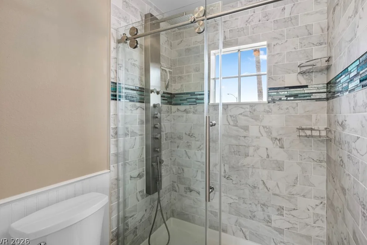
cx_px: 186
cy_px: 117
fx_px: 184
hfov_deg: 90.0
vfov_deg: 67.4
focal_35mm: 18
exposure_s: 1/60
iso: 400
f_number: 8
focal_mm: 17
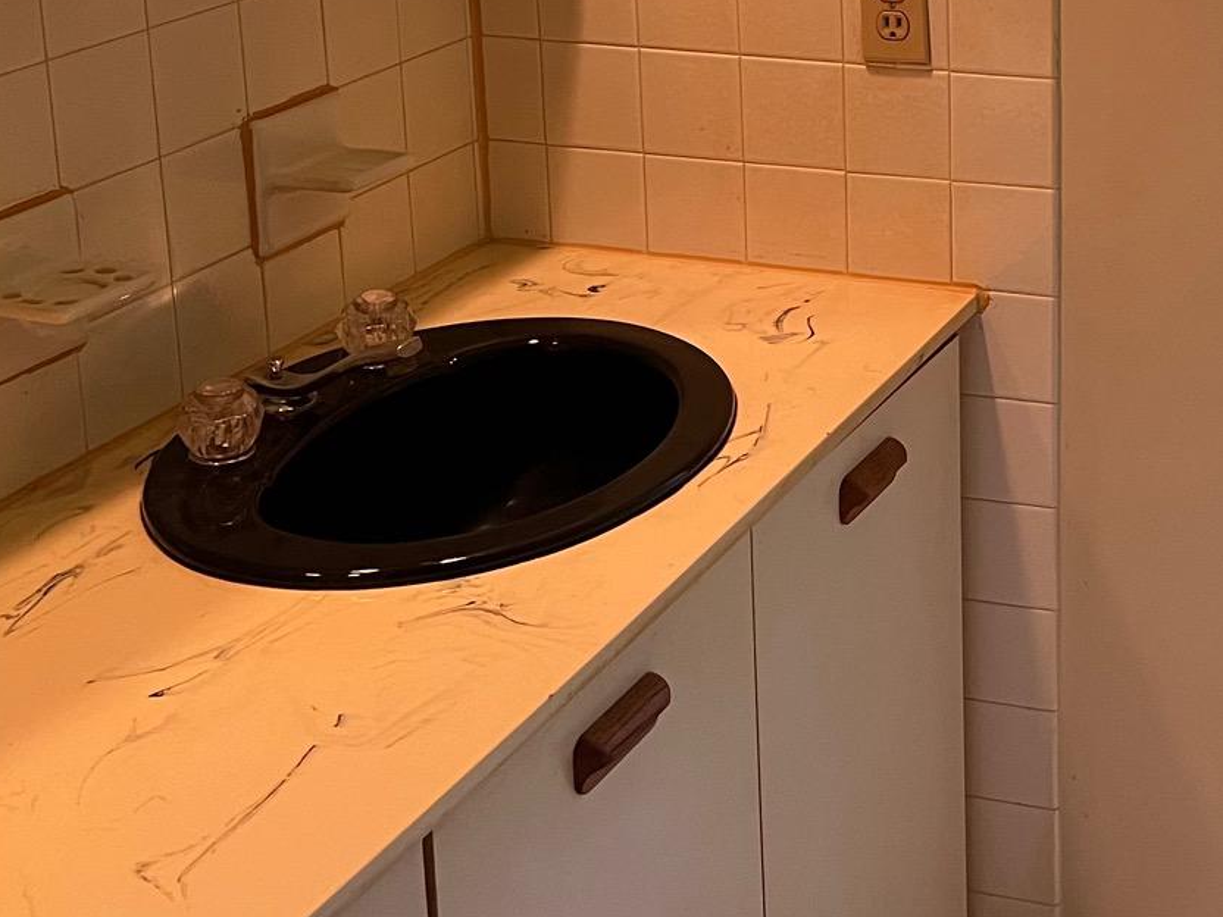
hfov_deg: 28.5
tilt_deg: -12.7
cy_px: 3
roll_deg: -0.2
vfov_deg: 22.1
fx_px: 2261
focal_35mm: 64
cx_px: 1207
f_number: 1.5
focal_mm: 5.7
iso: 200
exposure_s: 1/60
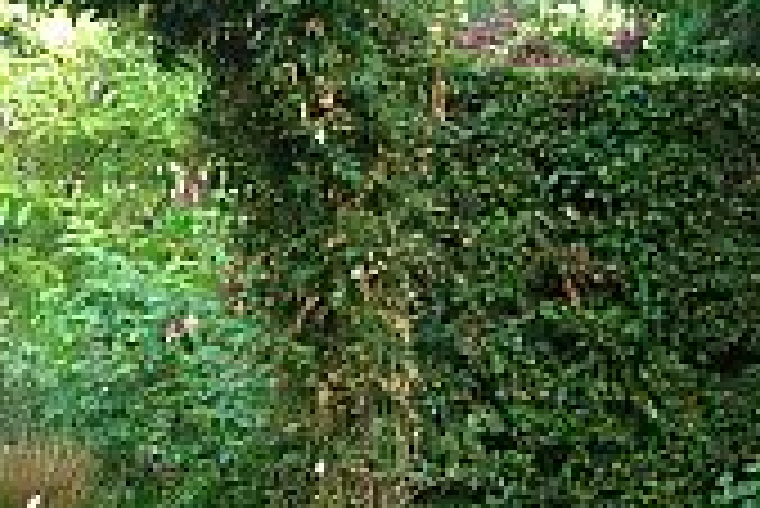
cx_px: -58
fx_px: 1775
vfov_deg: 16.3
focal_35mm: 84
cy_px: 330
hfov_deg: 22.9
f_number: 3
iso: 50
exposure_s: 1/30.1
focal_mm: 5.8
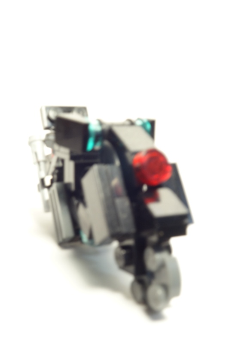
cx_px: 114
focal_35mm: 45
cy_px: 172
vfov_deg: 43.6
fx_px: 430
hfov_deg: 29.9
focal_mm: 16.78
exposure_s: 1/6
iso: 400
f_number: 11
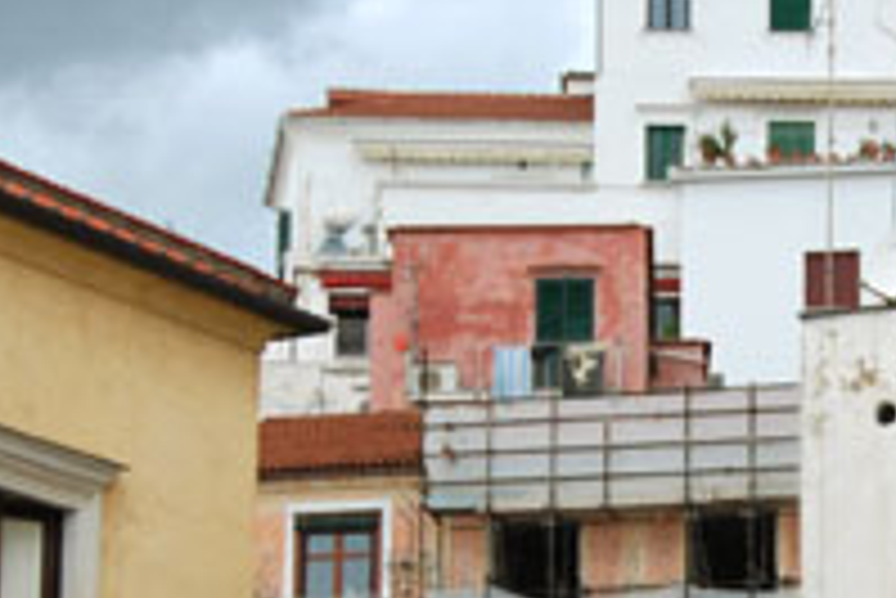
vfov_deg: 7.0
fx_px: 4882
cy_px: 564
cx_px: 878
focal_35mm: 196
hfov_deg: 10.4
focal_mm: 42
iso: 100
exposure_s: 1/250
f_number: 4.5
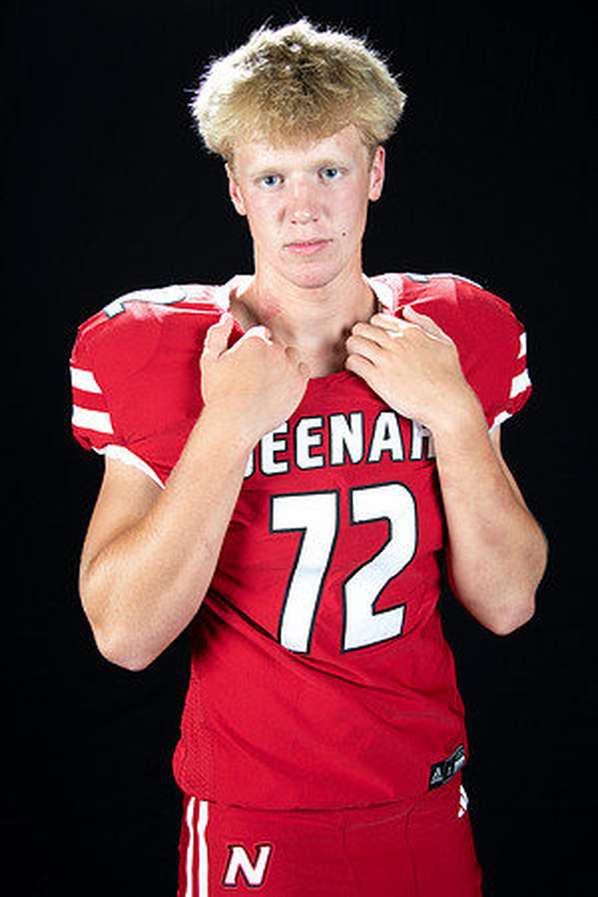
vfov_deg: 38.2
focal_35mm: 52
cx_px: 299
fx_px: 1296
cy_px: 448
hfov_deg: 26.0
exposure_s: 1/160
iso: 320
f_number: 9
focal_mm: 52
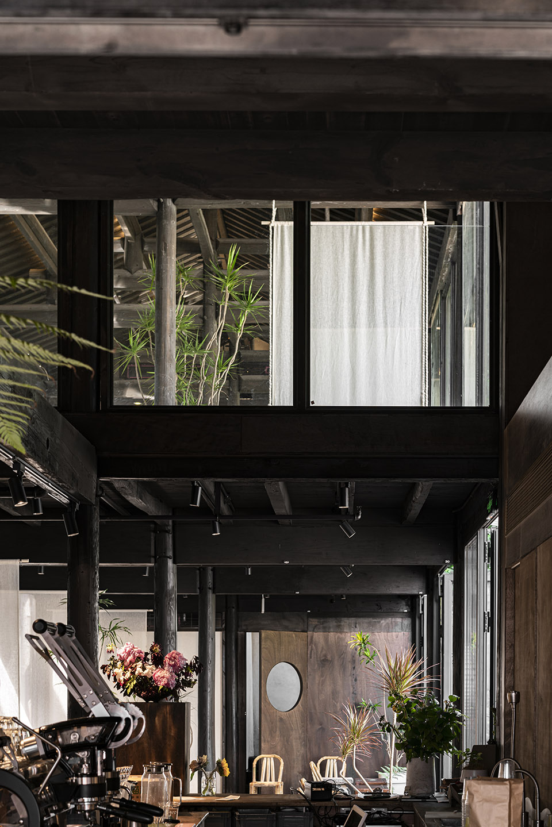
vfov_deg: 36.2
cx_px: 276
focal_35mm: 55
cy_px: 414
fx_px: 1264
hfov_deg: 24.6
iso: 100
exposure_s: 1/15
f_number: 7.1
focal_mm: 55
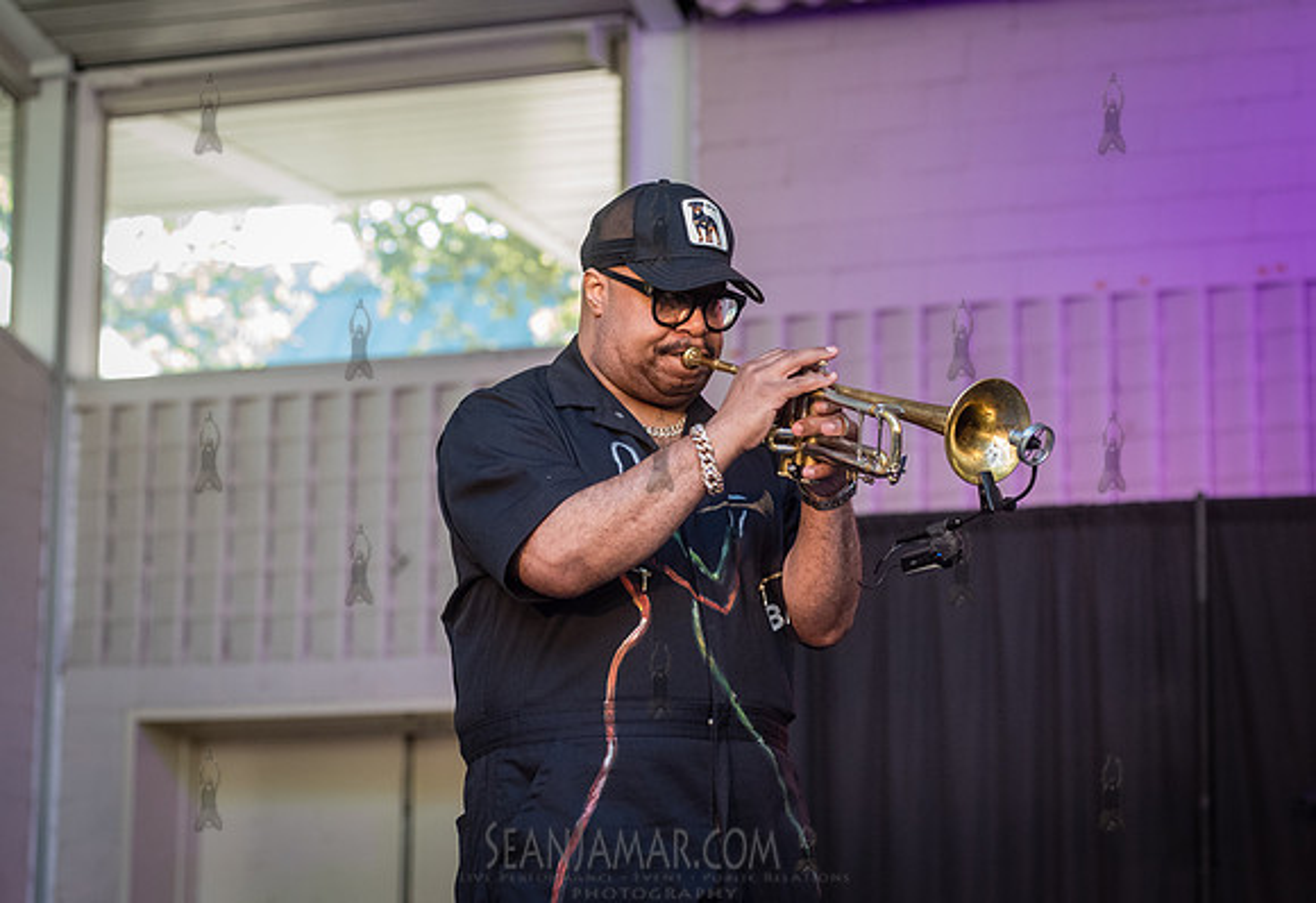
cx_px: 676
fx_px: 3211
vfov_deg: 16.0
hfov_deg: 23.2
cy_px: 451
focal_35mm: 87
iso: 3200
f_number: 4
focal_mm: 80
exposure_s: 1/640
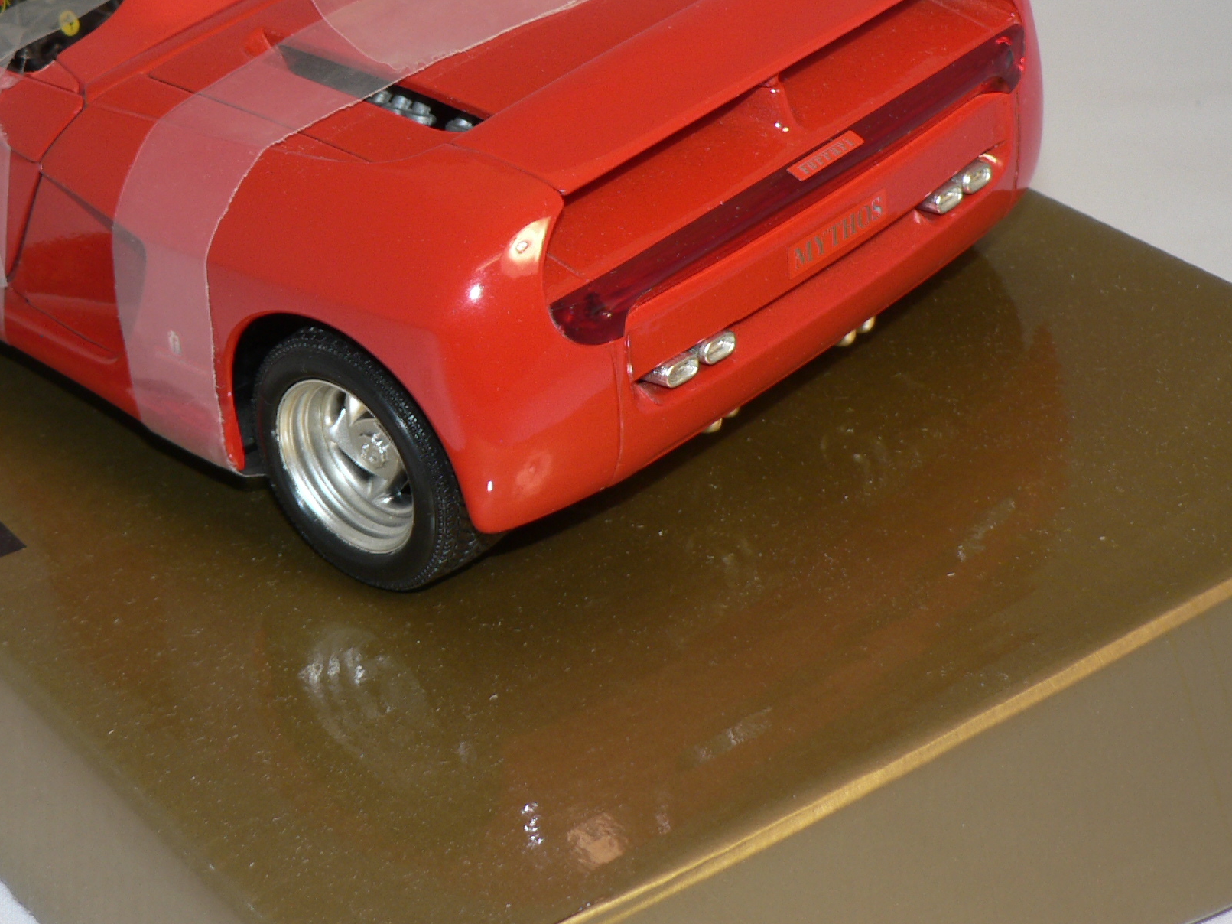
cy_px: 244
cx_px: 442
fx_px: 3167
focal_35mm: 89
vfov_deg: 16.5
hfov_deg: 21.9
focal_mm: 9.3
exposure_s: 1/60
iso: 80
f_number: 2.8
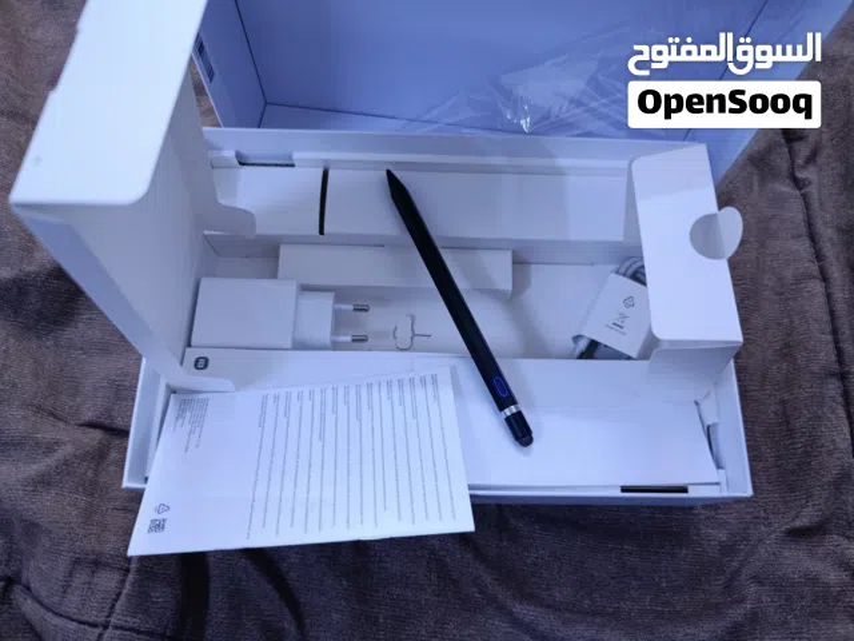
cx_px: 427
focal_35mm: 23
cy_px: 320
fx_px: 567
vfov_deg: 58.9
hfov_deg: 73.9
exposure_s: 1/100
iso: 1016
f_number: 1.65
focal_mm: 6.11
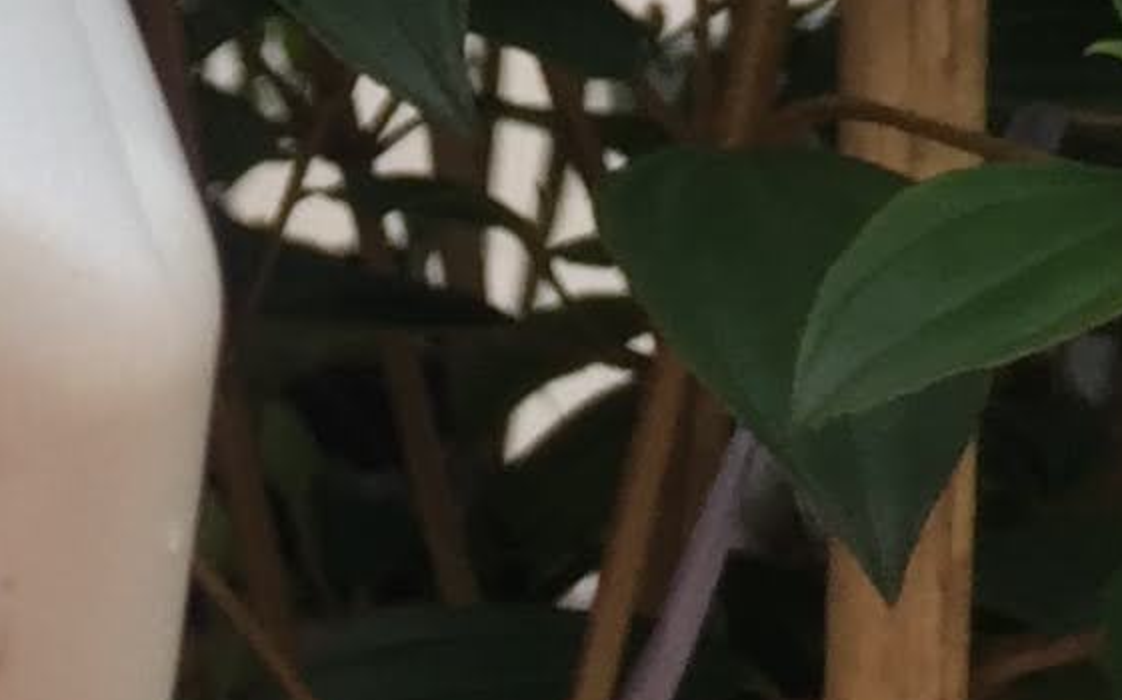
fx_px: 5471
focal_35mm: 179
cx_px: -744
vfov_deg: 6.9
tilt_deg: +3.6
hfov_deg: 11.1
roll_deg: -2.0
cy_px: -1014
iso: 32
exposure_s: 1/1276
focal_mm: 4.15
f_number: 2.2
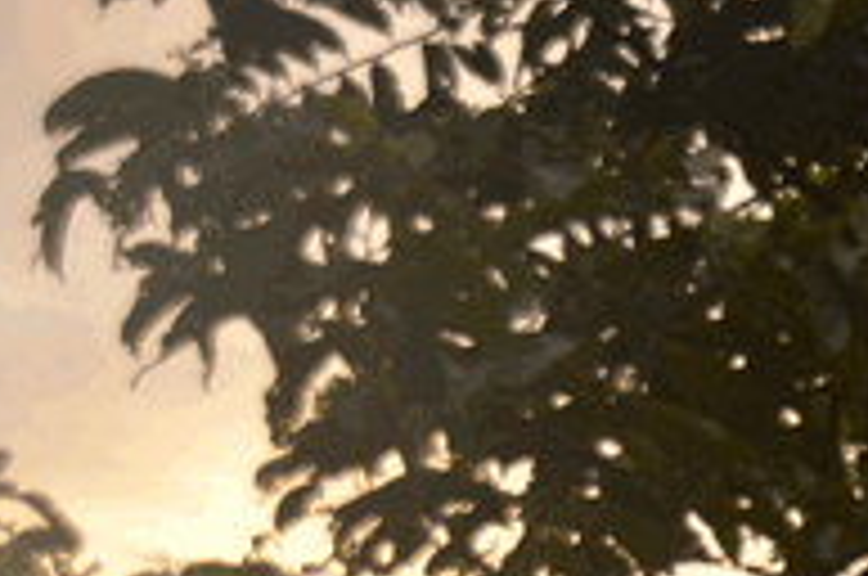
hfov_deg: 10.6
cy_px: 1318
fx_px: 4381
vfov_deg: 7.1
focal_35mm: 182
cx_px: 1574
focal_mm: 26
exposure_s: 1/80
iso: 250
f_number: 4.5
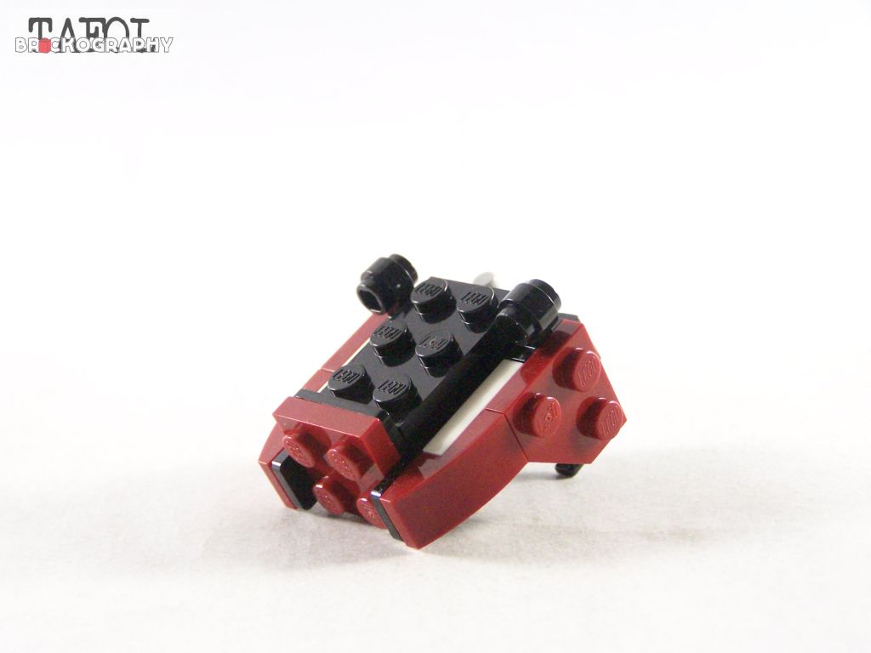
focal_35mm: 75
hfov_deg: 26.0
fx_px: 1887
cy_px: 326
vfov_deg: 19.6
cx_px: 436
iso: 400
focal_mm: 12.4
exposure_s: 1/60
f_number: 3.2
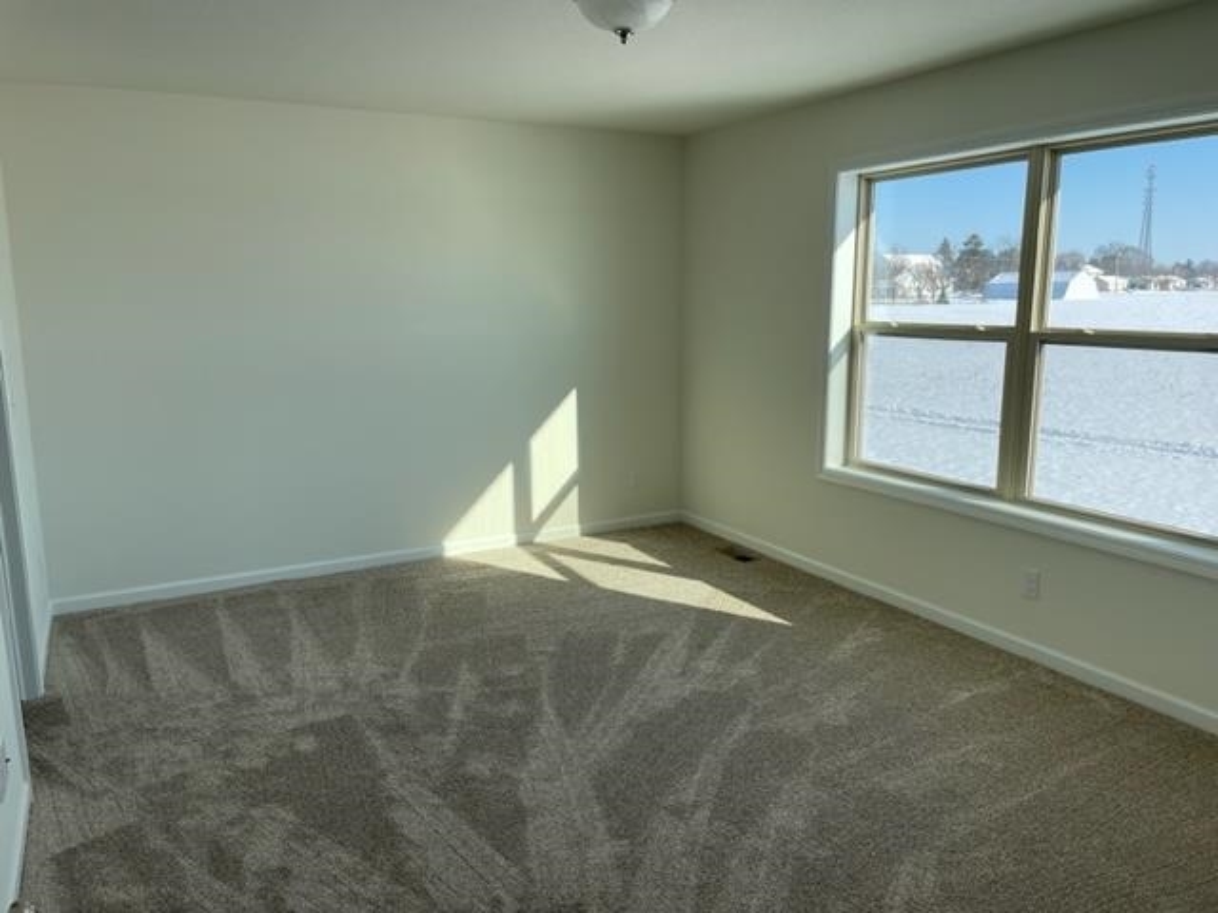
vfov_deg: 53.1
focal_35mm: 26
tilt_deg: -10.7
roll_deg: -0.5
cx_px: 609
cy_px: 456
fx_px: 915
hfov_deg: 67.3
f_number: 1.6
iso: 32
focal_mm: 5.1
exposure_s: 1/1030
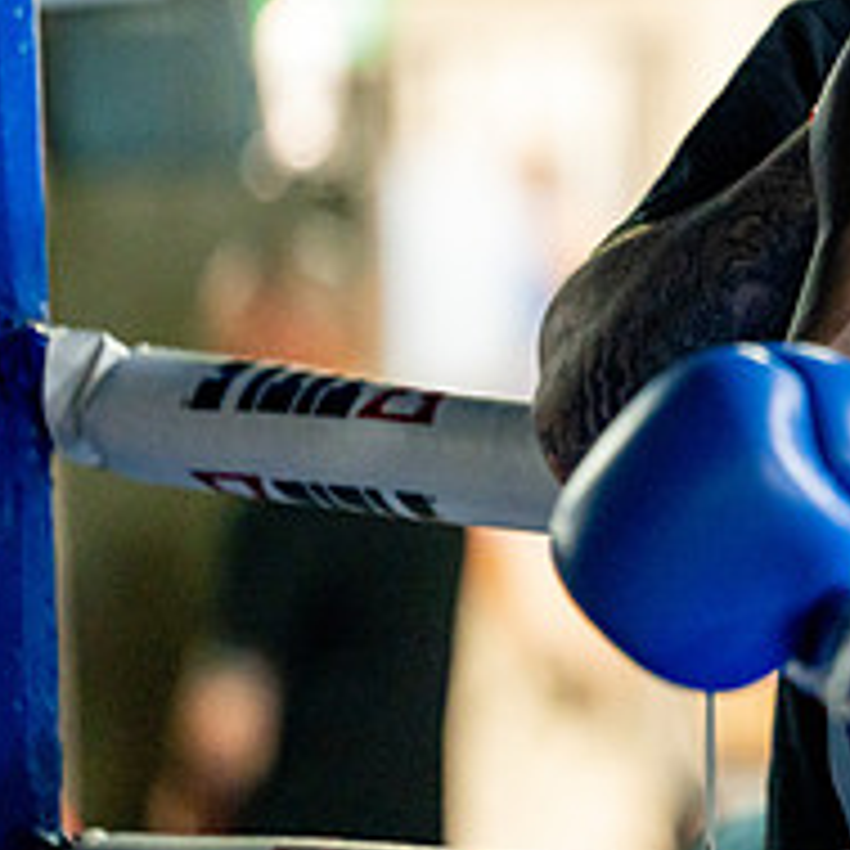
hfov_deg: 4.5
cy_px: 209
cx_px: 1093
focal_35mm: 391
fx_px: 10862
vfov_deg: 4.5
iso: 4000
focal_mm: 150
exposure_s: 1/800
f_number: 2
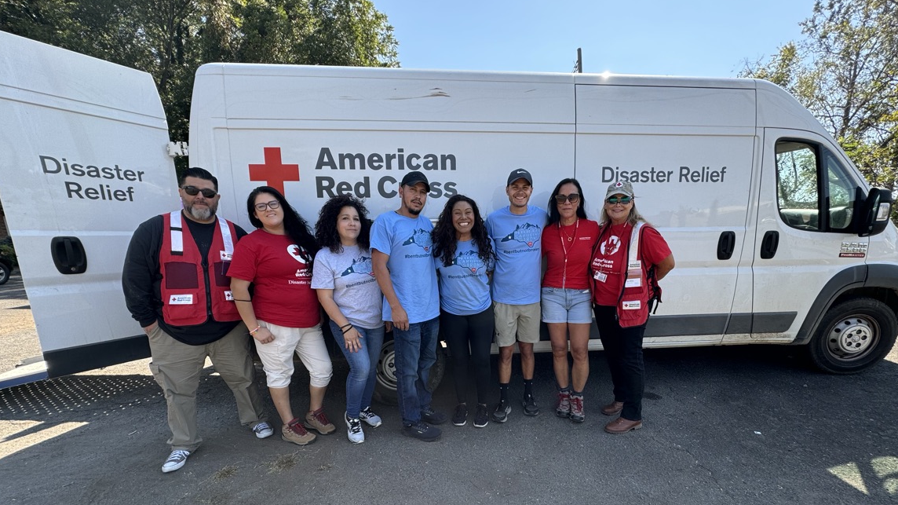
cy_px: 329
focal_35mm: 16
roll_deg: +1.3
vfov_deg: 65.6
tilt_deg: -13.2
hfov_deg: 99.3
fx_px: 381
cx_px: 465
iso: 40
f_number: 2.2
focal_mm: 2.22
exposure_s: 1/390
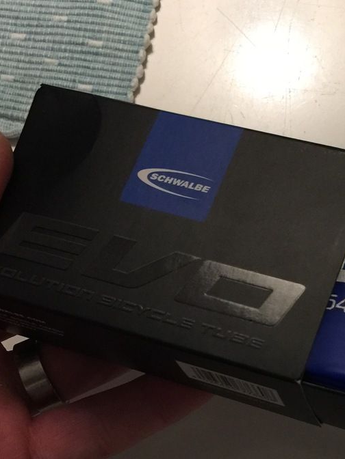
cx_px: 289
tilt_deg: -75.9
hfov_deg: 21.0
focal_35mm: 69
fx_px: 917
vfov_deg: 27.9
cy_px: 317
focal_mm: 4.15
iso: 125
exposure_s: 1/17
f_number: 2.2
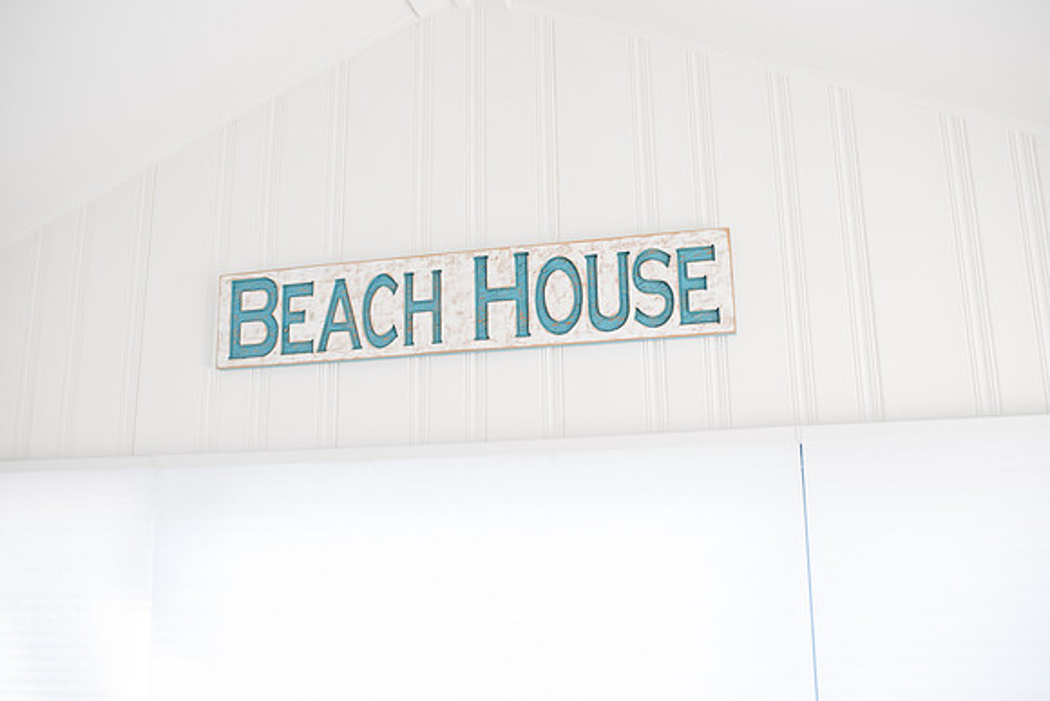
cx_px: 525
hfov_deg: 54.4
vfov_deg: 37.9
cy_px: 350
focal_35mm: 35
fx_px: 1021
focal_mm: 35
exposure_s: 1/500
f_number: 2.8
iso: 1000
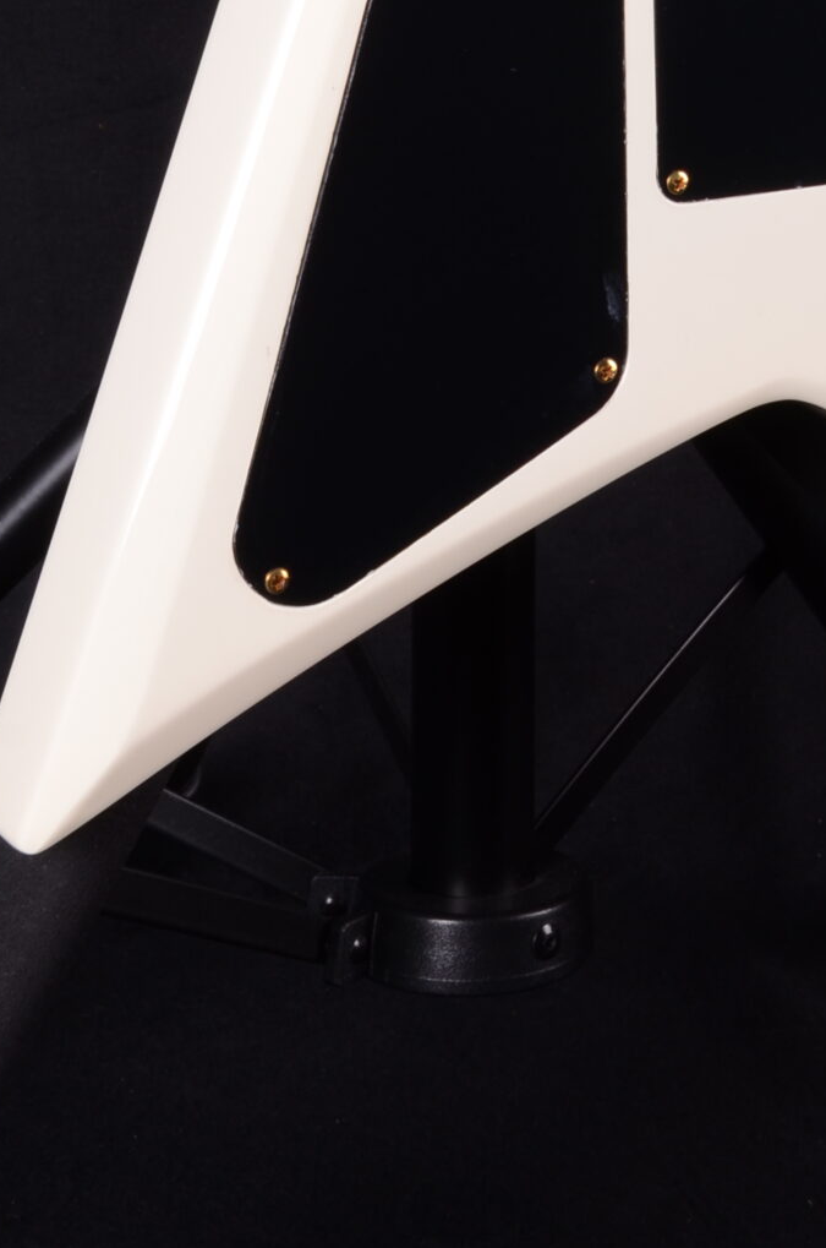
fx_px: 3906
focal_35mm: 113
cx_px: 824
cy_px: -217
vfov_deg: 17.4
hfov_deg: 11.9
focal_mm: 30
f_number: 14
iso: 200
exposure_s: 1/200
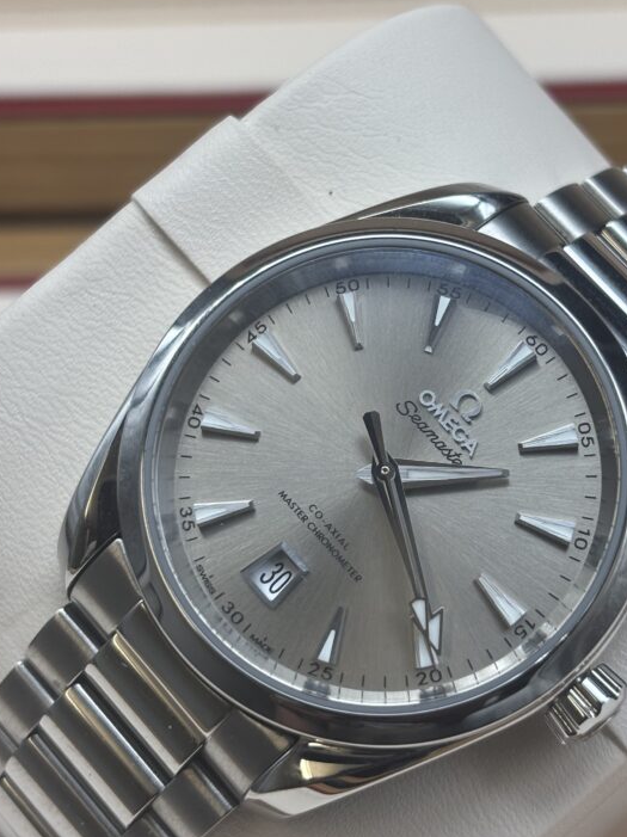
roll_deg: +3.3
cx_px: 383
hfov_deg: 19.3
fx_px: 1837
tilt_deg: -31.5
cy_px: 364
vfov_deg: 25.7
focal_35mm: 76
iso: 32
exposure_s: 1/150
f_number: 1.6
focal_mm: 5.96
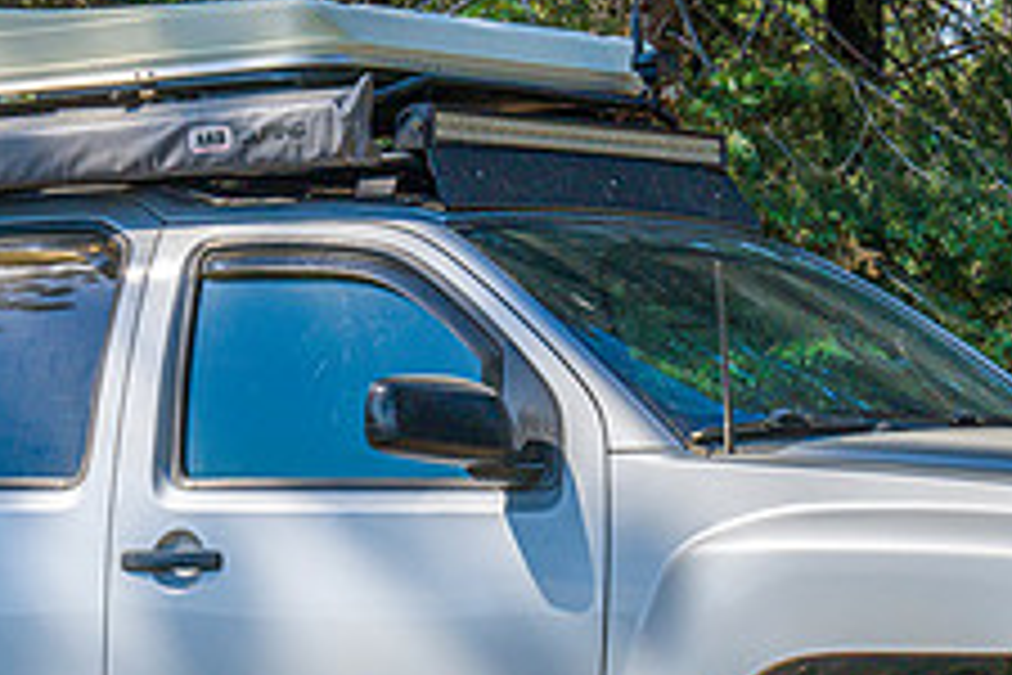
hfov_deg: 11.7
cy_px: 461
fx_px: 4919
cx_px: 562
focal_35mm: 175
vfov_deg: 7.8
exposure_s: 1/640
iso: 320
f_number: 11
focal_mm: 68
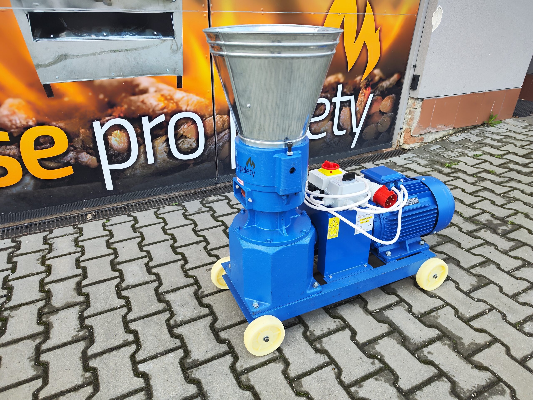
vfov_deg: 58.9
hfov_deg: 73.9
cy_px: 200
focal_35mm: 23
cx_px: 266
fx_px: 354
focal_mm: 7.01
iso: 50
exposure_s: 1/148
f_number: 1.69
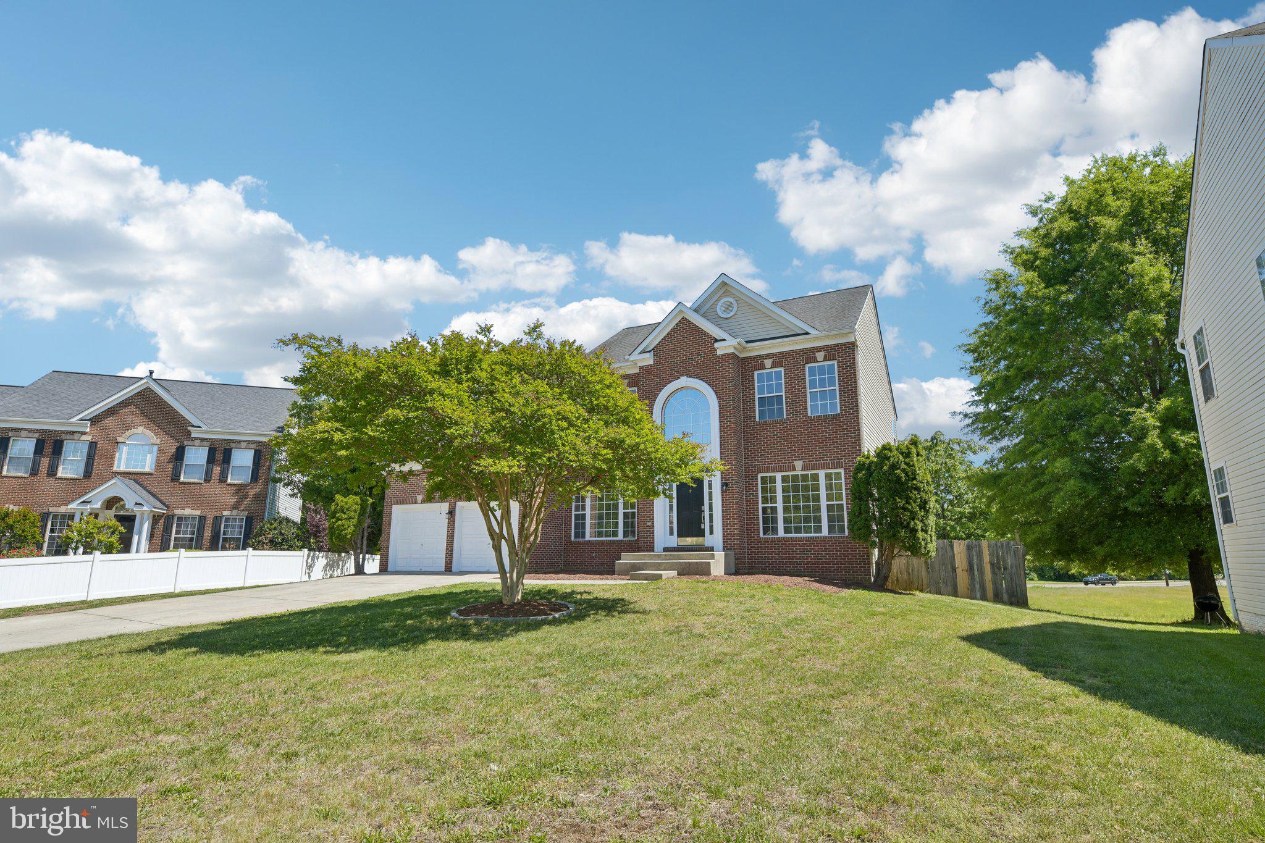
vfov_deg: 64.5
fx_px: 668
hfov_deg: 86.9
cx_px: 632
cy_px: 422
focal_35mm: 19
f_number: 8
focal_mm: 19
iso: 100
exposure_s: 1/200
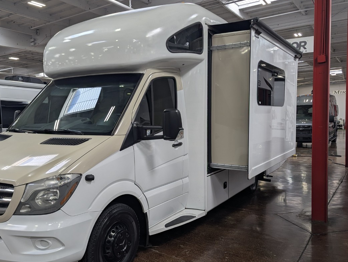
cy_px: 138
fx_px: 322
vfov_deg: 44.3
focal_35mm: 32
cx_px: 153
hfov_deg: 56.6
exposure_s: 1/105
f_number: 1.85
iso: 38
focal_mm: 6.81
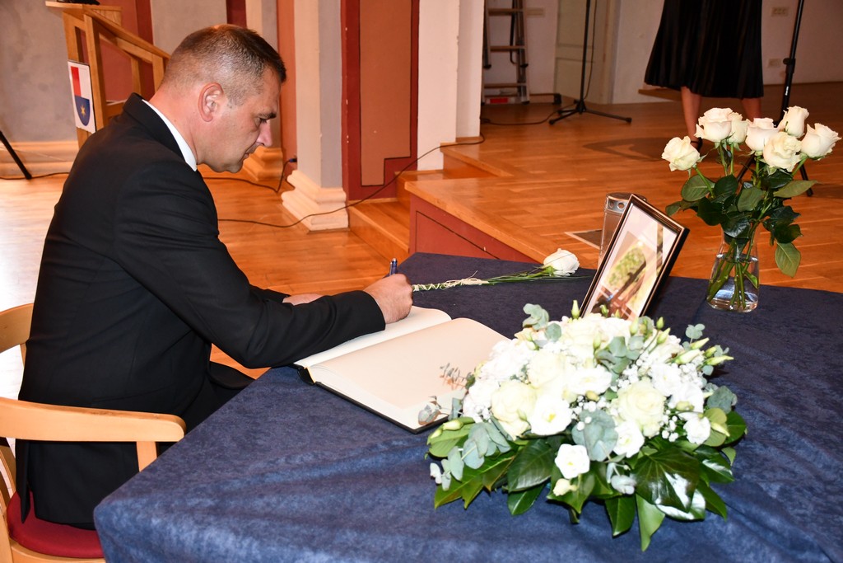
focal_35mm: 39
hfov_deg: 49.5
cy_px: 282
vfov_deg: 34.2
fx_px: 913
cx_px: 422
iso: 1800
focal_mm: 26
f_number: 3.8
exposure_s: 1/60
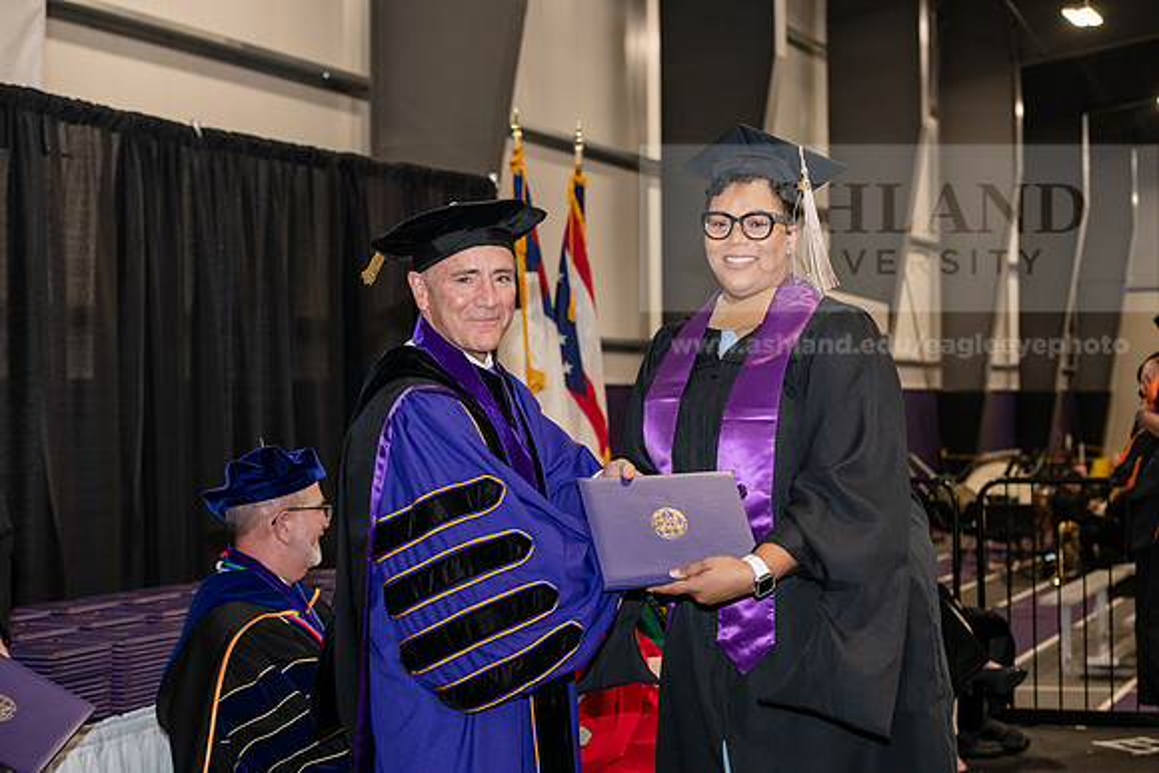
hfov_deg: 28.8
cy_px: 386
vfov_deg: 19.5
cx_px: 580
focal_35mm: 70
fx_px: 2254
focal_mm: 70
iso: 2500
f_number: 5.6
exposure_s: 1/200
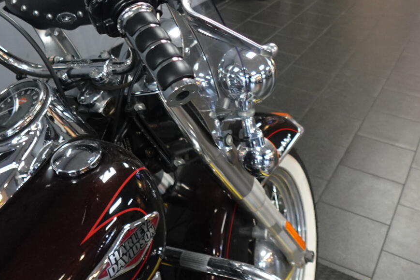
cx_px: 236
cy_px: -5
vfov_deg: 27.4
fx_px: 537
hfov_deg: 42.7
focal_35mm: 46
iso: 500
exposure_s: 1/80
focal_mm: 7.6
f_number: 2
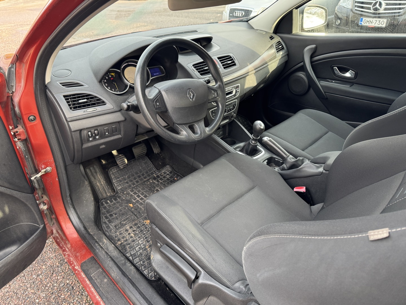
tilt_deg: -30.1
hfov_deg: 71.6
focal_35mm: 24
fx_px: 281
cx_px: 203
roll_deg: +0.3
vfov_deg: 56.8
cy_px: 152
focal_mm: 6.76
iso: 125
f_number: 1.78
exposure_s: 1/121
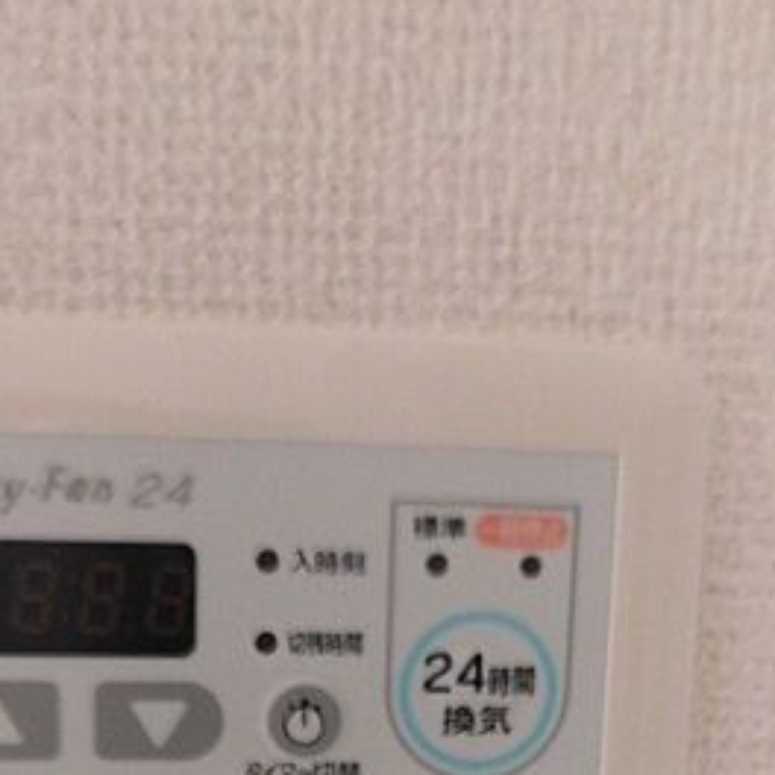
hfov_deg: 44.6
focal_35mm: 37
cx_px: 291
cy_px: 690
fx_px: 937
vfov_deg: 41.5
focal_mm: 4
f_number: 3
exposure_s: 1/1.3
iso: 800
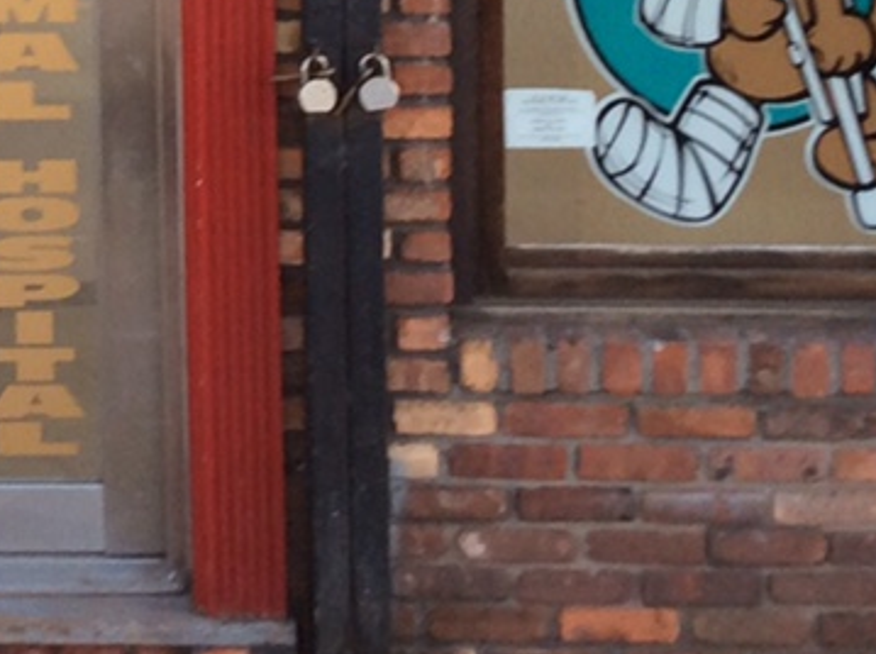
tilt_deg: -1.2
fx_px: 2880
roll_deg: -0.4
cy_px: -237
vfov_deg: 12.5
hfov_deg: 16.7
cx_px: -112
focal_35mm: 114
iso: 32
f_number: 2.4
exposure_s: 1/60
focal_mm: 3.3
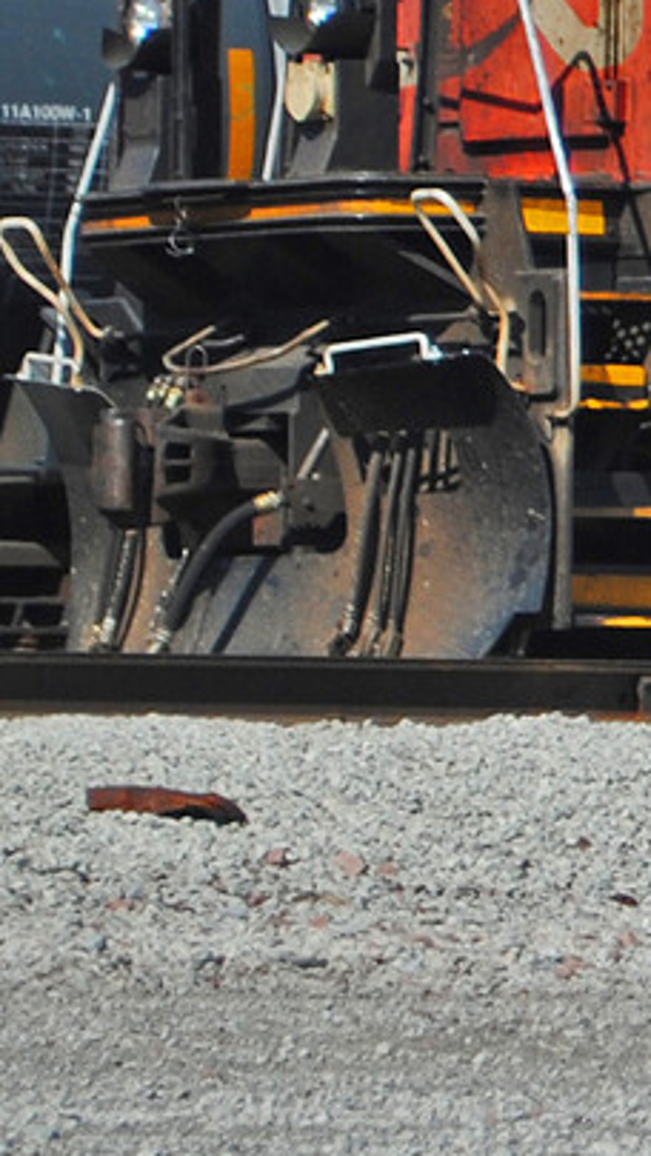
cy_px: -193
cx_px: 2513
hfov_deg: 2.9
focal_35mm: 410
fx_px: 12589
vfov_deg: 5.2
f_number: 7.1
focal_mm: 55
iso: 100
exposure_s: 1/200
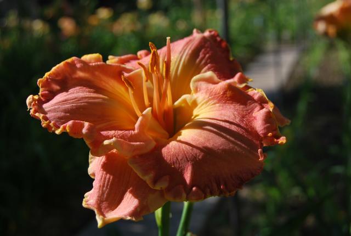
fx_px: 660
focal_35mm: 68
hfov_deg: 29.8
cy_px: 118
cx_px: 176
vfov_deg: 20.3
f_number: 8
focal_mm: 45
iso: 100
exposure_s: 1/250
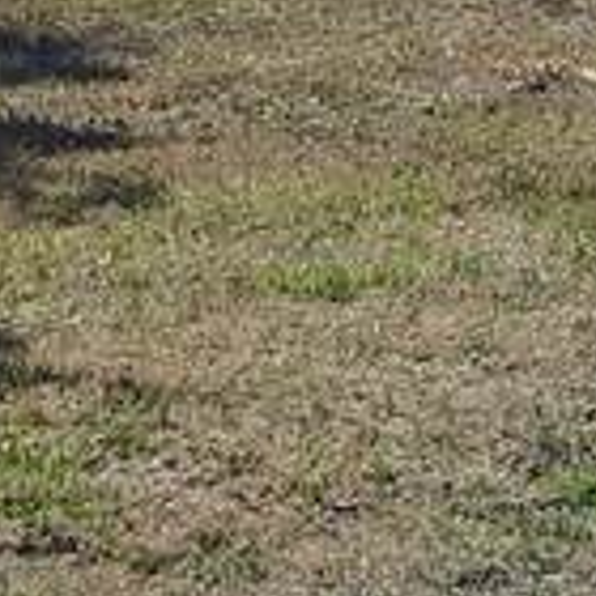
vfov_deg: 8.7
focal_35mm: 193
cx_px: 1198
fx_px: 3760
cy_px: -451
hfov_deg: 8.6
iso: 100
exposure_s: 1/1192
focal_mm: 5.56
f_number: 1.8
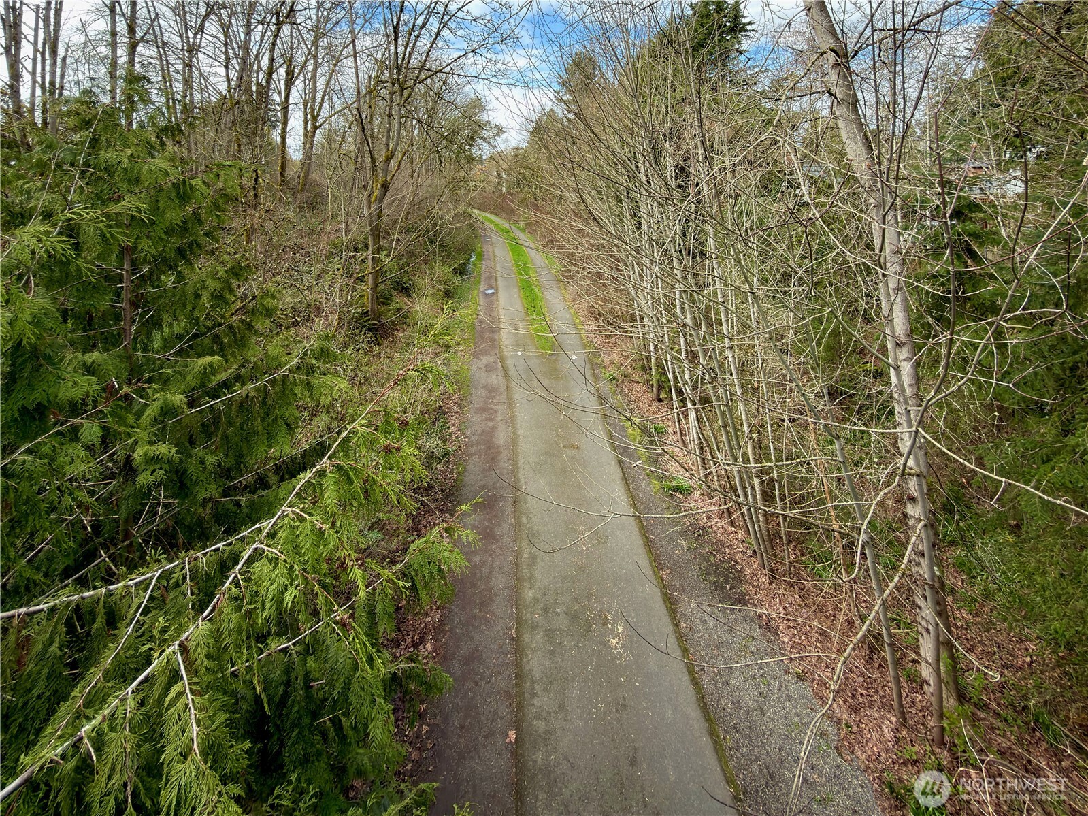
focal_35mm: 14
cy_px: 408
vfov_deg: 85.7
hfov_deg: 102.1
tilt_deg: -10.0
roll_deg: +0.2
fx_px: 440
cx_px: 544
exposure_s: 1/238
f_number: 2.2
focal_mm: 2.22
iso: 20
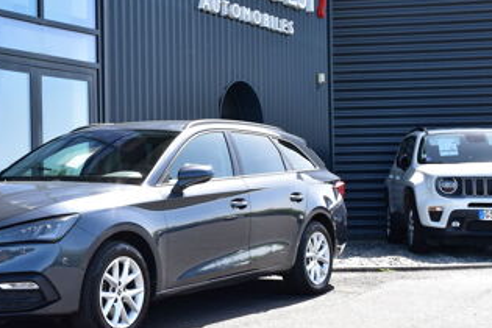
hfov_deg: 31.9
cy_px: 156
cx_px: 127
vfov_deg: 22.0
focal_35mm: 62
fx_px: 844
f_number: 9
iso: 400
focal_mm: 27
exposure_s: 1/160
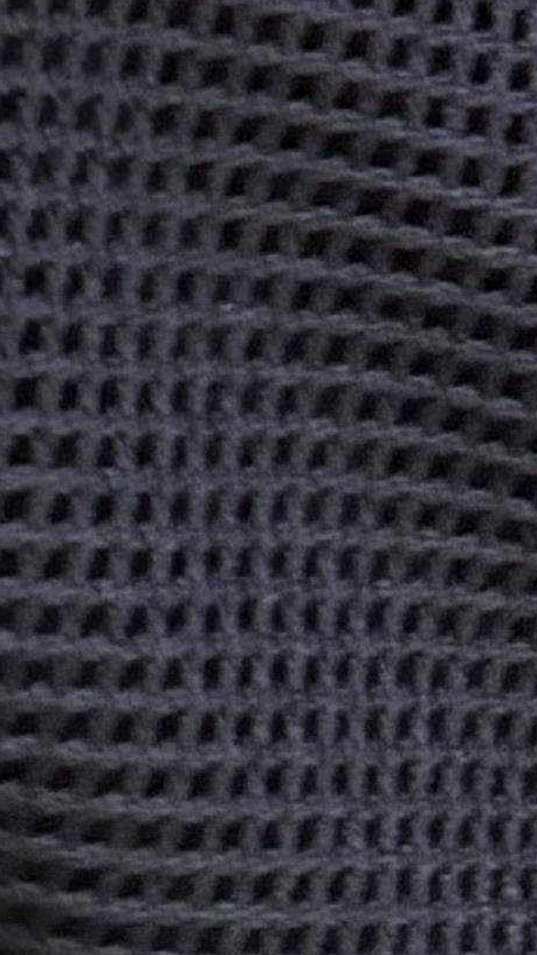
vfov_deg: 10.7
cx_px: 1438
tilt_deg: -33.8
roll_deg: +3.3
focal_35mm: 183
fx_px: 4632
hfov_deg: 6.2
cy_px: -976
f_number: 1.78
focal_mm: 6.76
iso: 640
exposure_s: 1/33
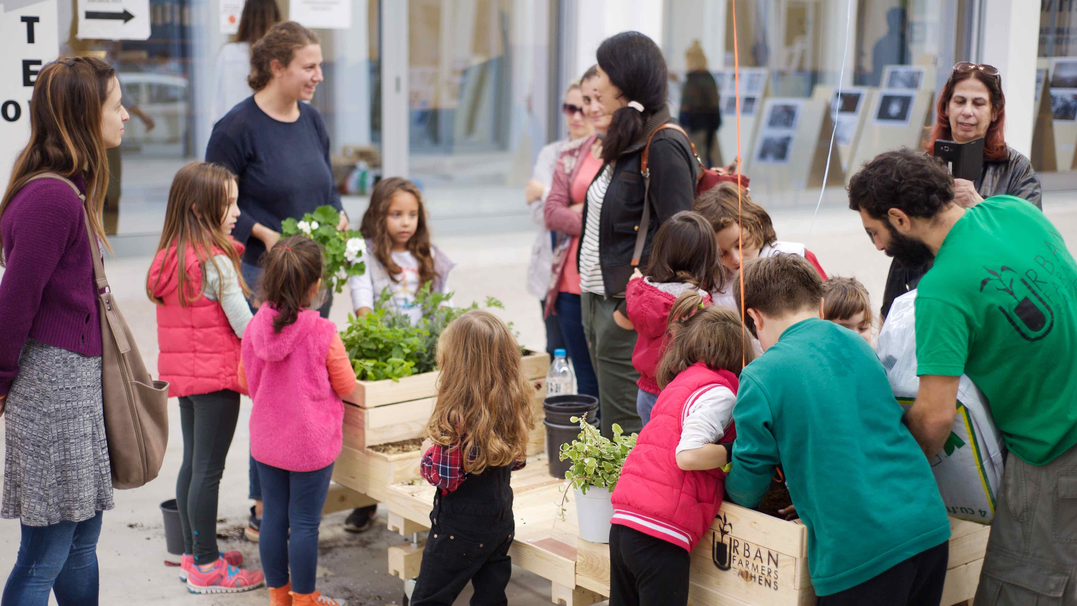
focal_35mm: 53
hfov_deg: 39.2
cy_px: 338
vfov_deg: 22.6
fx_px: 1514
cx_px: 540
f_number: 2.2
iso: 320
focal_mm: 50
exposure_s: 1/200
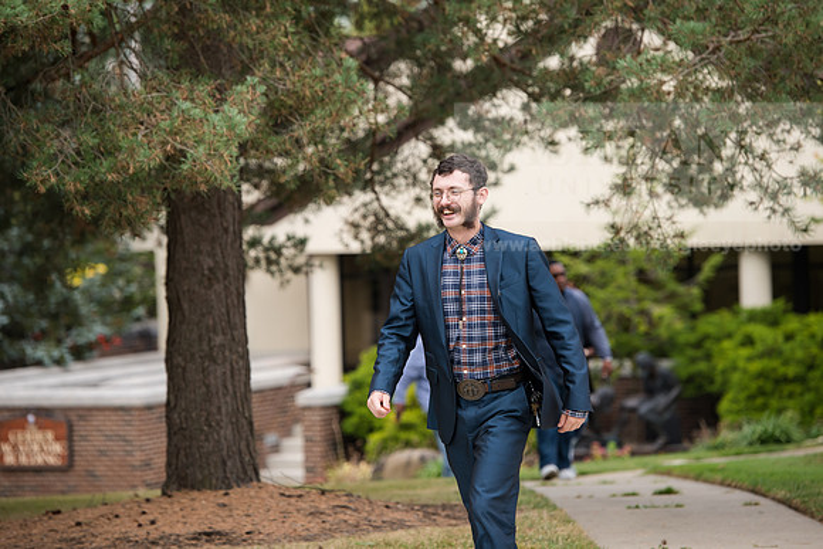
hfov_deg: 13.2
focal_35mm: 155
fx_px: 3544
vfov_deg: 8.9
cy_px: 274
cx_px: 412
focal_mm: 155
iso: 200
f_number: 4.5
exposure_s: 1/400
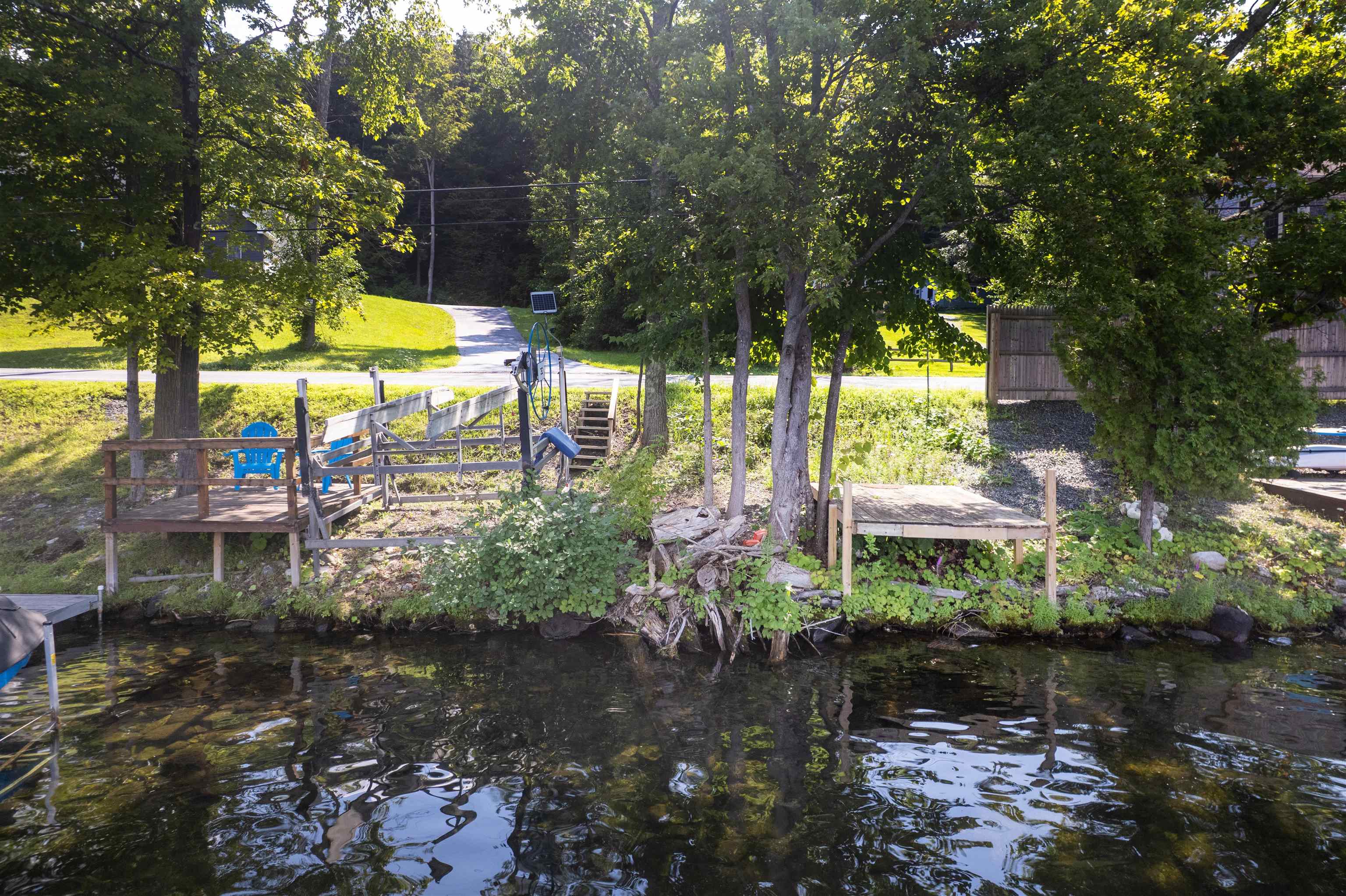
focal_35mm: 22
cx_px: 673
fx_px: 822
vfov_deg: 57.2
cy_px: 448
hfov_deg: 78.6
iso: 110
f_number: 2.8
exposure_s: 1/60
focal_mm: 8.38
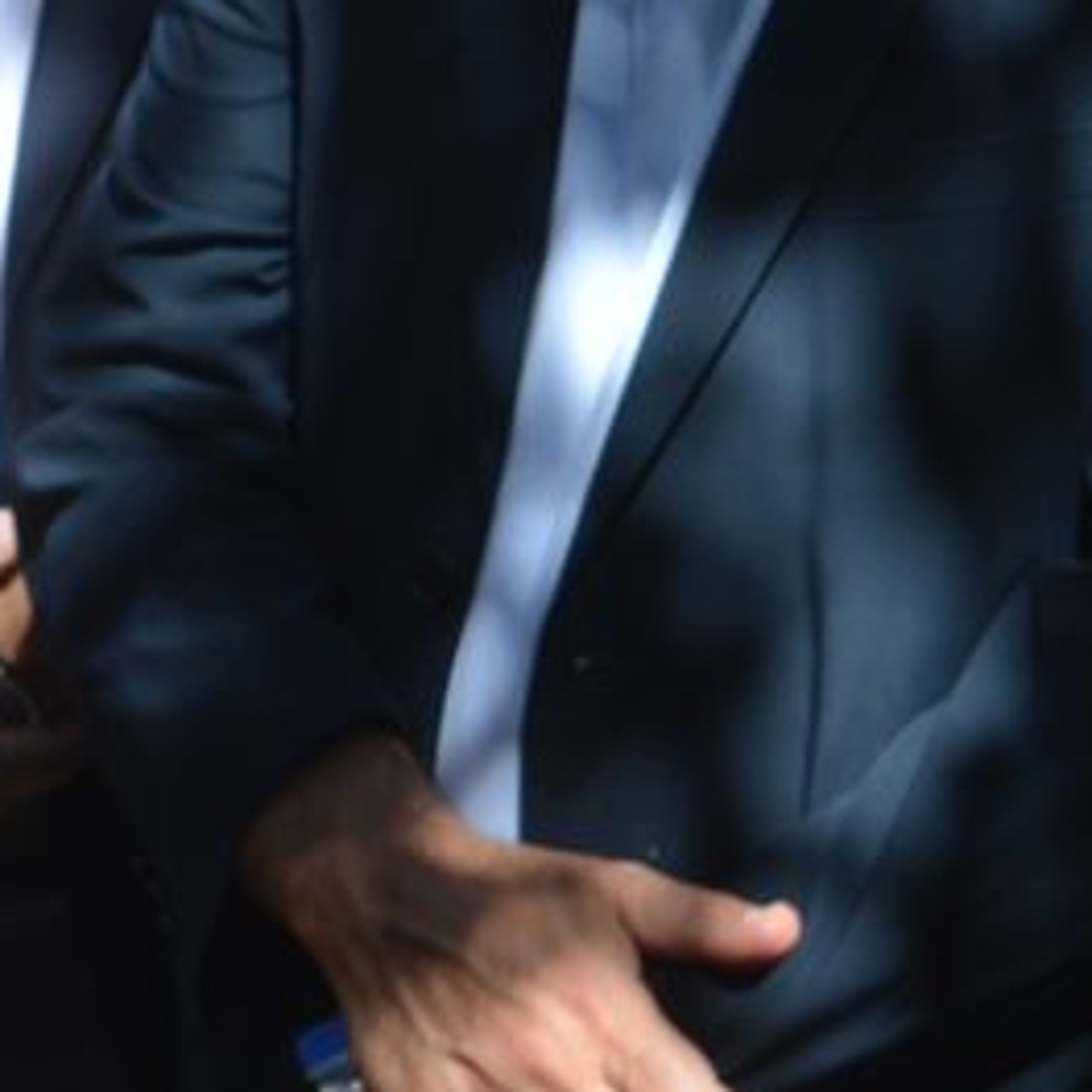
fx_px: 10607
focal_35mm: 297
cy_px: -438
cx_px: 128
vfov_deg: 5.8
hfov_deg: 5.9
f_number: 7.1
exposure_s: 1/200
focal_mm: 45
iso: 100
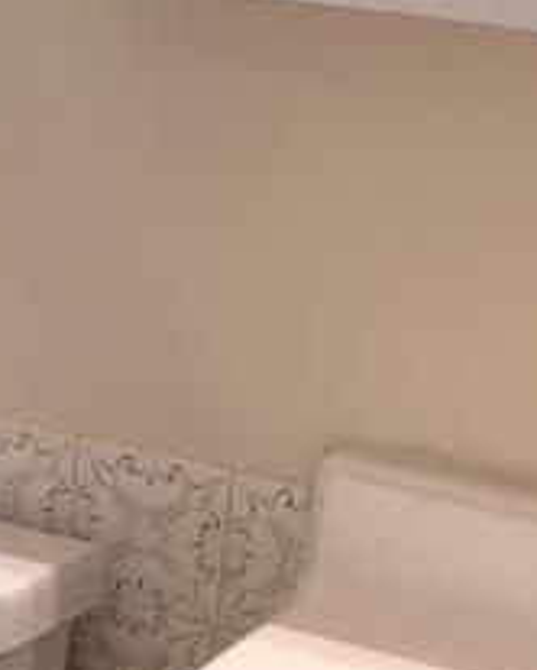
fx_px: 2777
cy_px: 563
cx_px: -401
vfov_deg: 13.7
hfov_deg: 10.4
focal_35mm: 140
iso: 40
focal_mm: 4.15
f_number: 2.2
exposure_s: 1/30
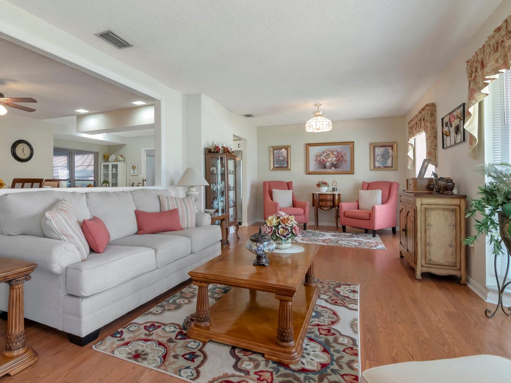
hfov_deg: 85.3
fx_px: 274
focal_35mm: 19
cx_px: 214
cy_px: 186
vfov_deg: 69.9
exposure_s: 1/20
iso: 1250
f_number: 8
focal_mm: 11
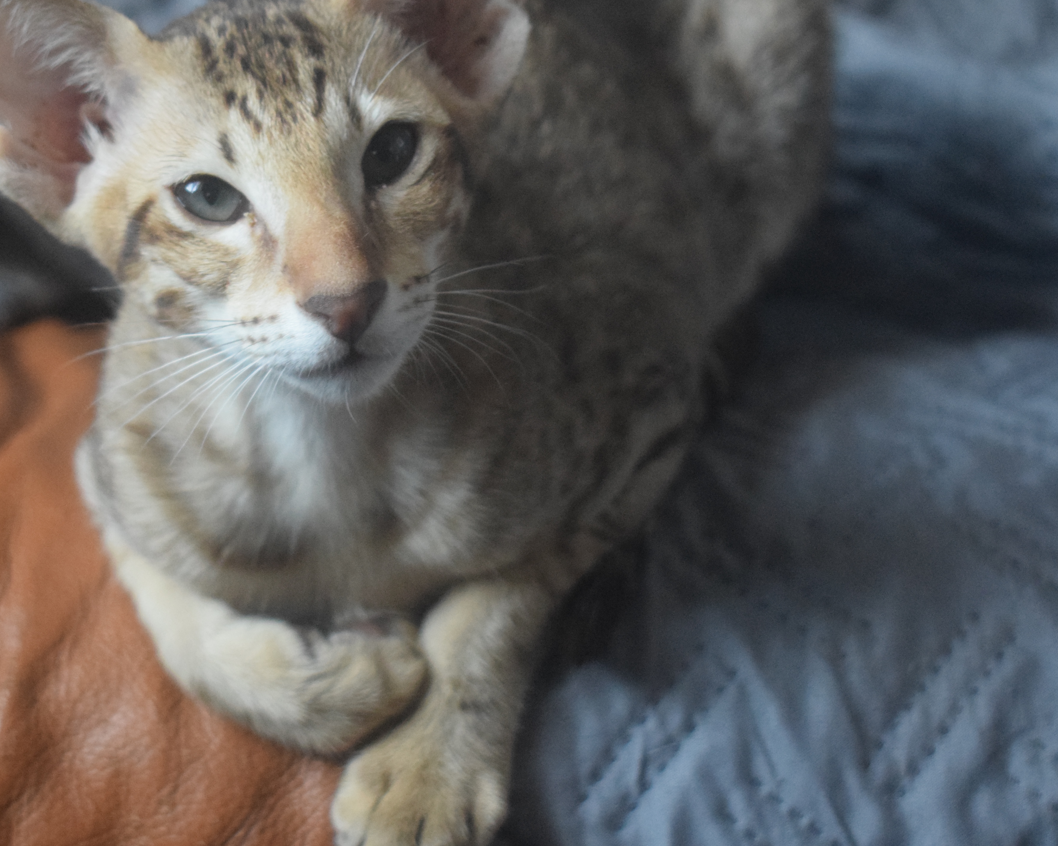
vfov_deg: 16.2
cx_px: 380
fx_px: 2975
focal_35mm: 95
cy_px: 372
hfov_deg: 20.1
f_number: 5
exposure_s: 1/60
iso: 3200
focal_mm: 40
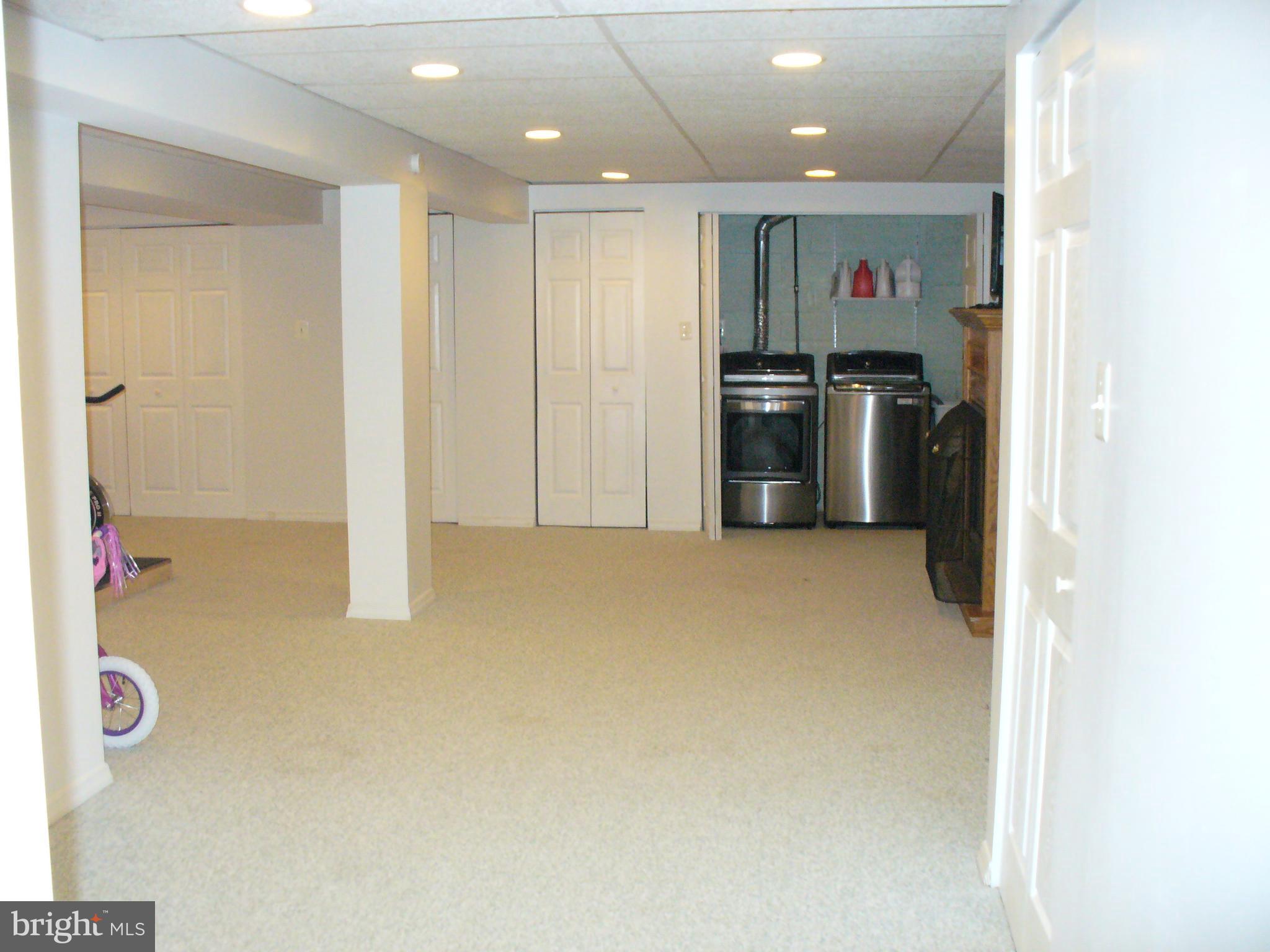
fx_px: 1357
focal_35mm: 37
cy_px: 476
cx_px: 635
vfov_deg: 38.7
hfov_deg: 50.1
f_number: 2.8
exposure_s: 1/30
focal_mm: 6.1
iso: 320
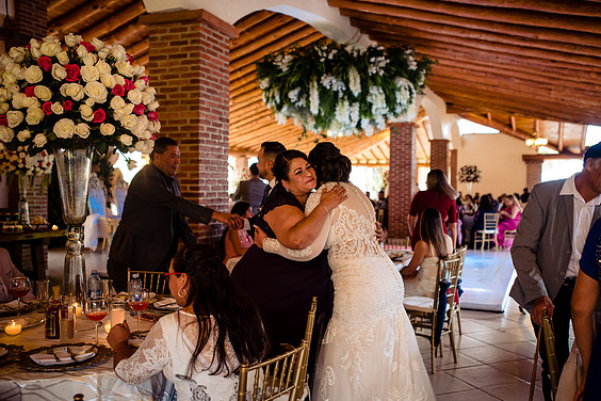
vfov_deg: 36.9
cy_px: 196
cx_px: 306
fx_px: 601
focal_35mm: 36
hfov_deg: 53.1
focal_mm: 35
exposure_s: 1/125
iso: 1250
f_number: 2.8
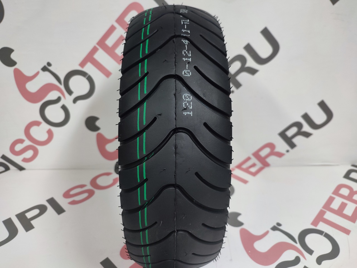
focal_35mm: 25
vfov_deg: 54.9
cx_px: 178
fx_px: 258
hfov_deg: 69.4
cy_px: 134
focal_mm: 6.04
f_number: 1.9
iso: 720
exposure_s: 1/25
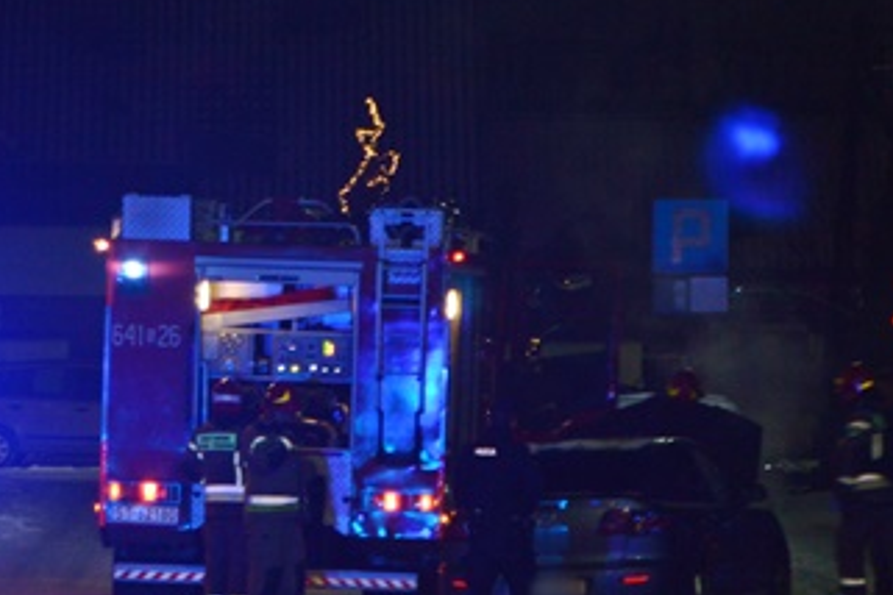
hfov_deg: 5.6
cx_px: 275
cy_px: 252
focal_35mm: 365
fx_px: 9053
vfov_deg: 3.8
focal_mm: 92
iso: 800
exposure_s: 1/15
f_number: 5.6
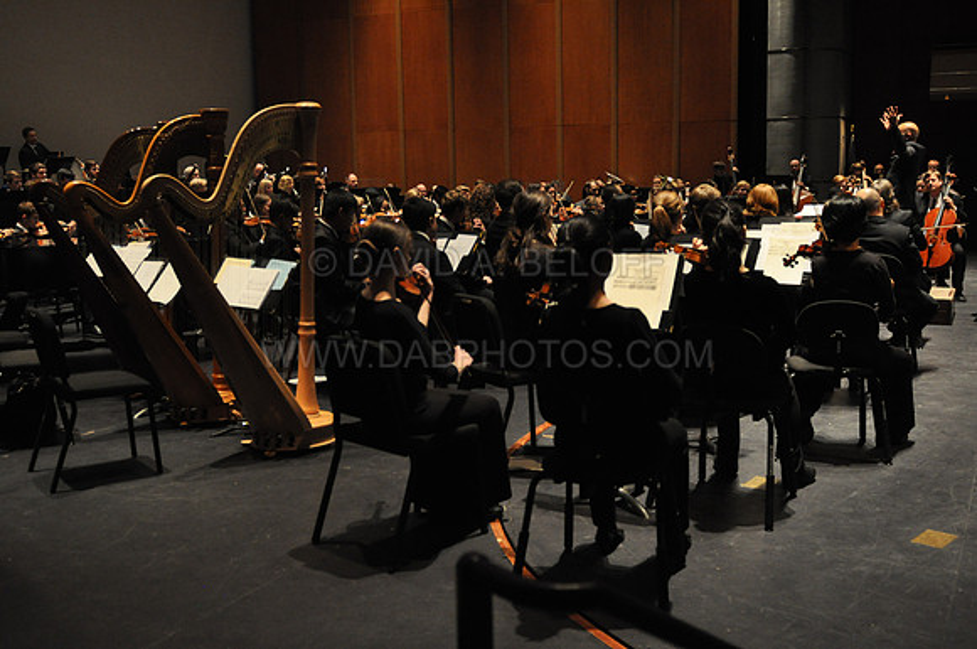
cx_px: 488
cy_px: 324
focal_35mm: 36
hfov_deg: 53.2
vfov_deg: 36.8
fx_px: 976
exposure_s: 1/250
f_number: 2.8
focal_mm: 24
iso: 1600
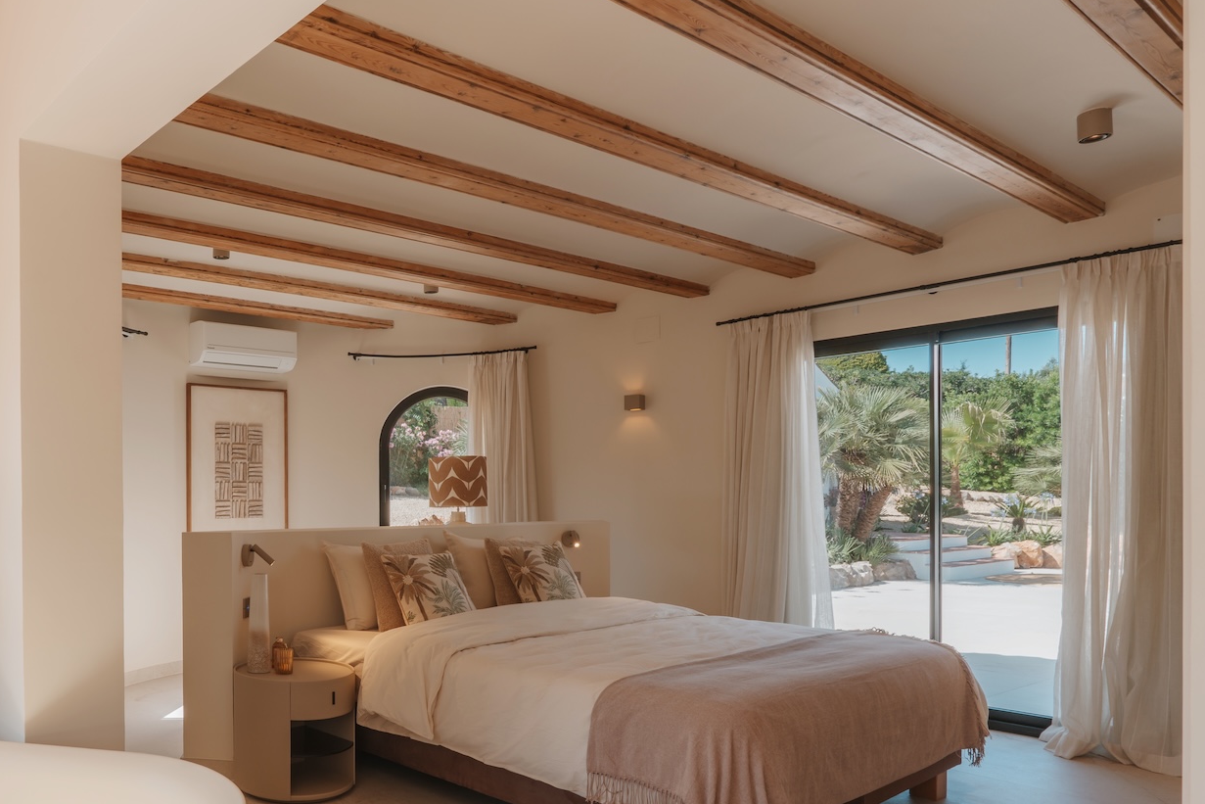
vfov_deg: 49.1
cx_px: 247
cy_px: 501
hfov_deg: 63.6
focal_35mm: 26
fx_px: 870
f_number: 13
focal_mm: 16
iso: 64
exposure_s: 1/50
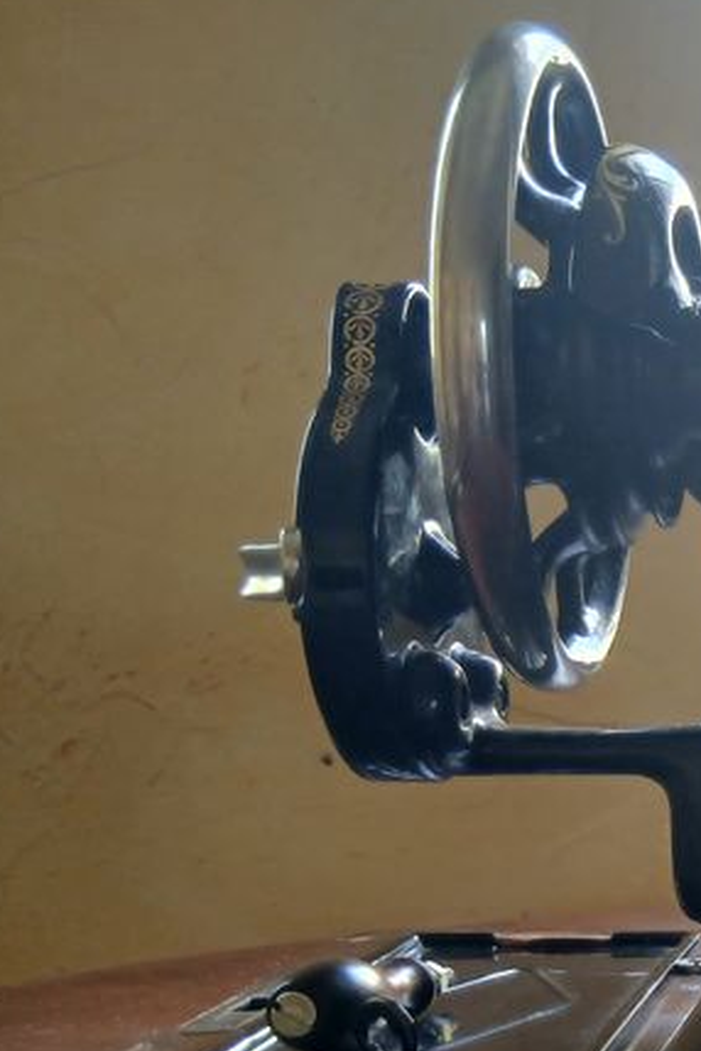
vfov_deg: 30.9
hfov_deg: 17.9
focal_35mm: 63
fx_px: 1840
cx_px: 1208
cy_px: 884
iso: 80
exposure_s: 1/50
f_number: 1.8
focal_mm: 3.98
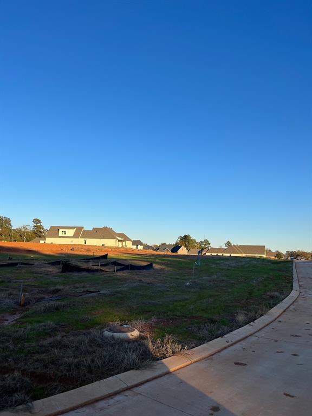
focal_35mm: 26
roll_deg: -1.1
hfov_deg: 53.1
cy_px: 208
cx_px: 156
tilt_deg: +7.5
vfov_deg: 67.3
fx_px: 312
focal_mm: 5.1
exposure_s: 1/2309
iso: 50
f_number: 1.6
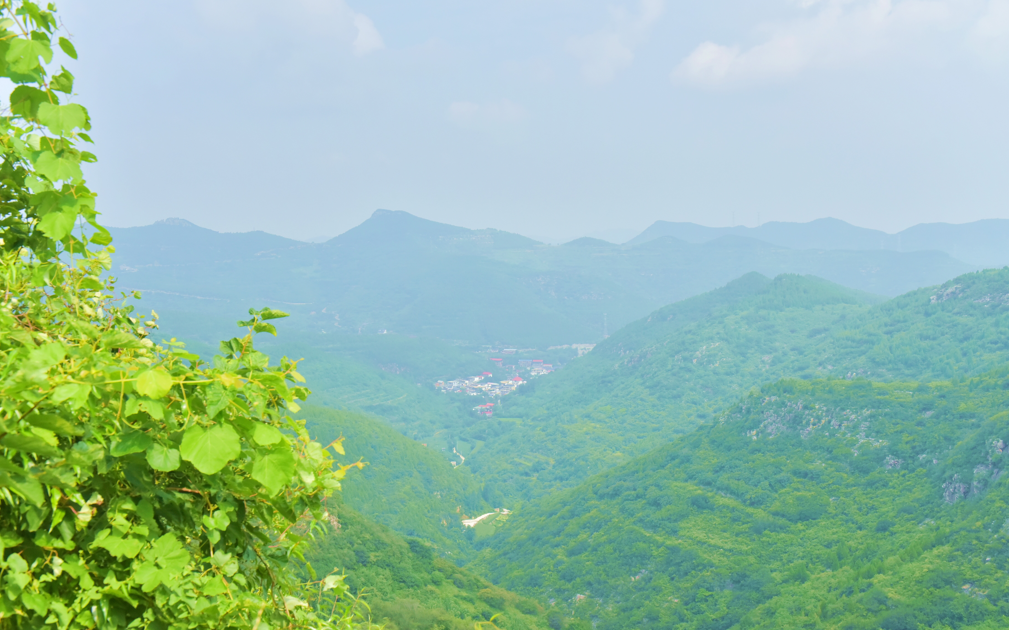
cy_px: 337
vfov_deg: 32.8
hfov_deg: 50.4
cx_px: 507
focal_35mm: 39
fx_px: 1072
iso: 1000
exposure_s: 1/2000
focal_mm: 38
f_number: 8
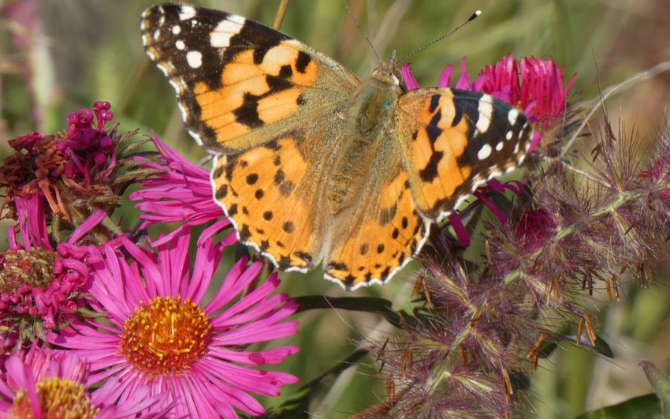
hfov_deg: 3.8
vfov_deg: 2.4
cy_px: 172
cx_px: 335
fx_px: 10005
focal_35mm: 548
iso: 80
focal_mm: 92.3
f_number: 5.6
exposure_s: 1/125
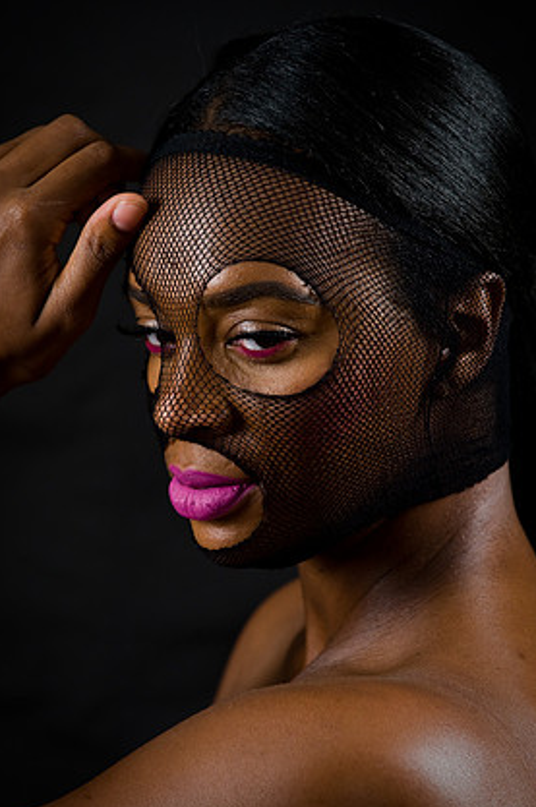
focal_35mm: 216
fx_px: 4836
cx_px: 254
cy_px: 383
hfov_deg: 6.3
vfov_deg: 9.5
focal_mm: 200
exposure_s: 1/125
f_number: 5.6
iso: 200
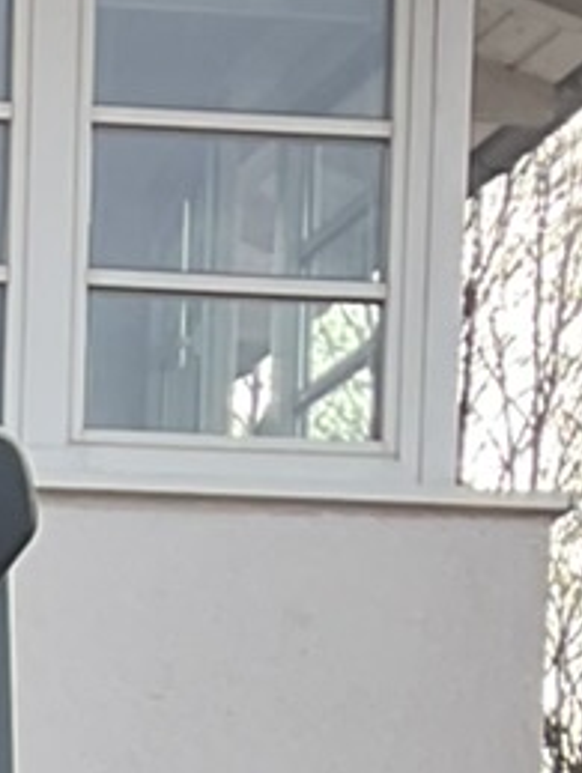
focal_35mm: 229
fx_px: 5121
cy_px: 2543
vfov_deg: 7.3
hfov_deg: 6.2
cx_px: -895
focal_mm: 3
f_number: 1.8
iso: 16
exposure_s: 1/335
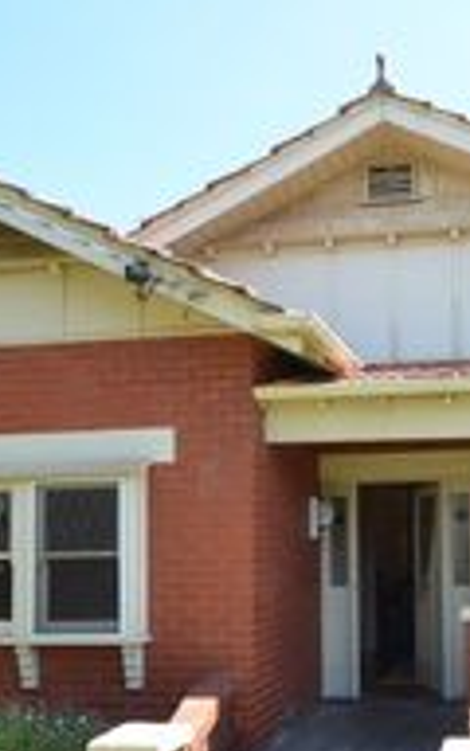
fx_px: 730
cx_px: 388
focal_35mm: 36
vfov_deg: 53.2
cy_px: 514
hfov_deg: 34.4
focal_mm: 9.5
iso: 400
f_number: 8
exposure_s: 1/250
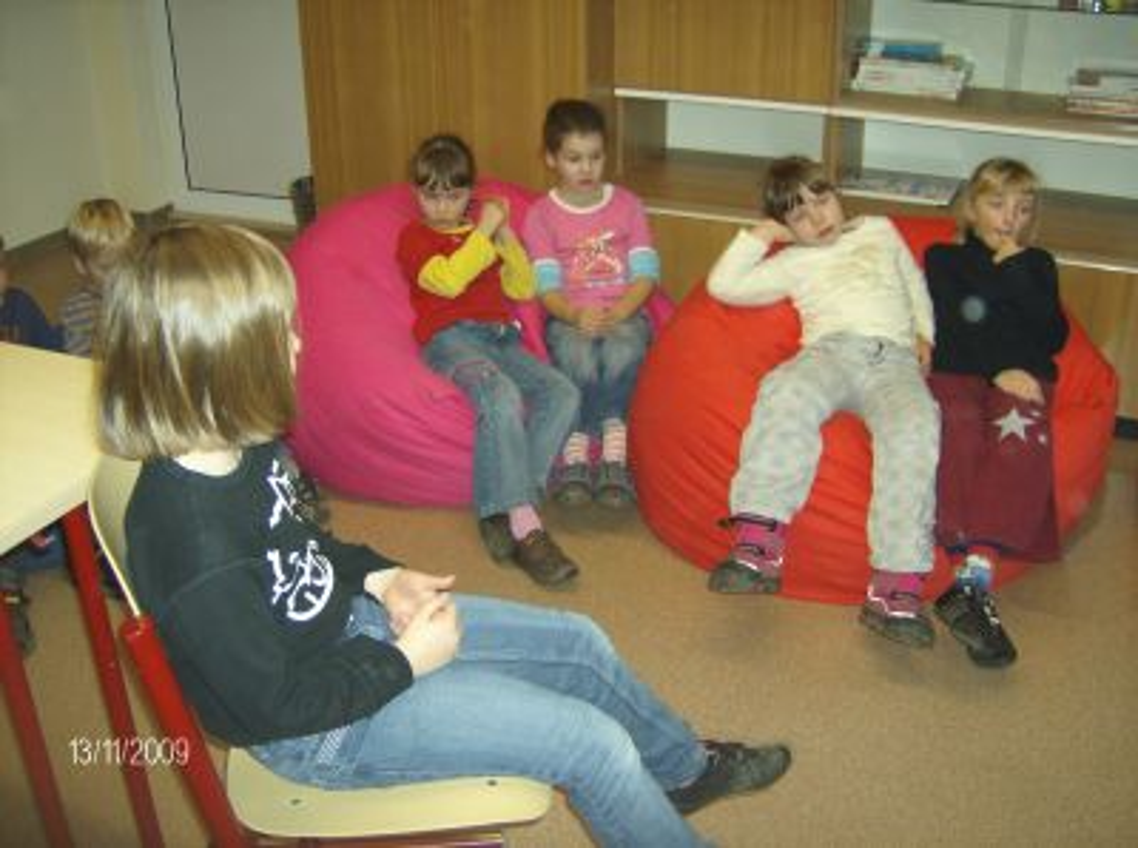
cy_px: 424
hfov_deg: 51.5
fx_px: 1181
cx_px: 569
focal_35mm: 36
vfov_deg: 39.5
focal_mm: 6
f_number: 2.8
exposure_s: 1/60
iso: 200
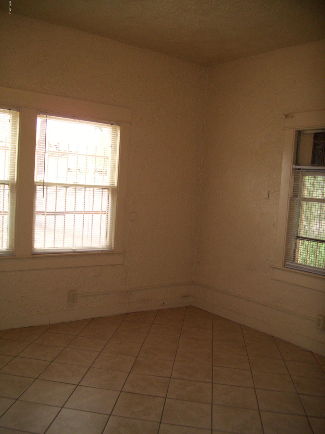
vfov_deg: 56.8
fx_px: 401
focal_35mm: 32
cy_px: 217
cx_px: 162
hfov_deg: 44.2
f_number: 2.9
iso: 80
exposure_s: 1/60
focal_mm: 5.7
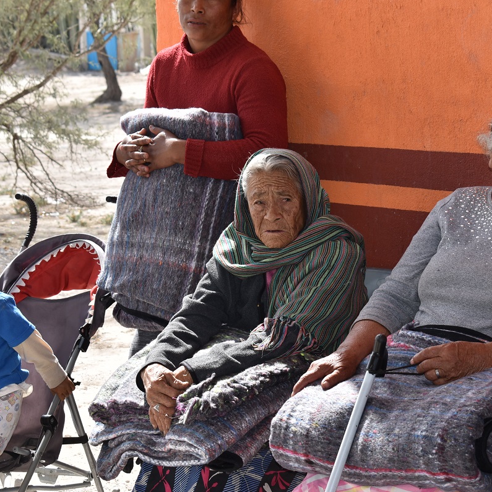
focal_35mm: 106
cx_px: 320
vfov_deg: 16.5
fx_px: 1699
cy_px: 247
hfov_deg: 16.4
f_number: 7.1
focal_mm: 55
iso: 100
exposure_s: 1/200
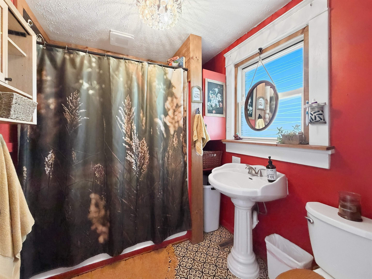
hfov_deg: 102.1
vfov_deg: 85.7
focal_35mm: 14
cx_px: 186
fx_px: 150
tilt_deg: -2.4
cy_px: 140
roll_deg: +1.0
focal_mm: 2.2
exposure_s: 1/60
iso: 400
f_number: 2.2
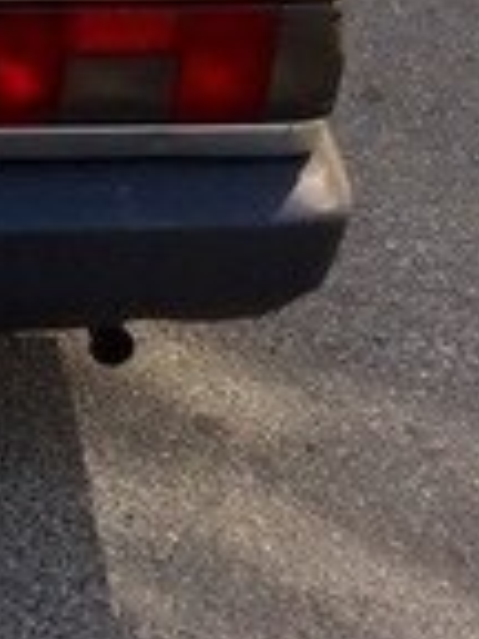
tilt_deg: -17.8
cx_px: -271
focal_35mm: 100
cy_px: -164
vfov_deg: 18.4
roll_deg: +0.3
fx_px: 1845
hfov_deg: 13.8
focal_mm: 4.15
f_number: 2.2
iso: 32
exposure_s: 1/775
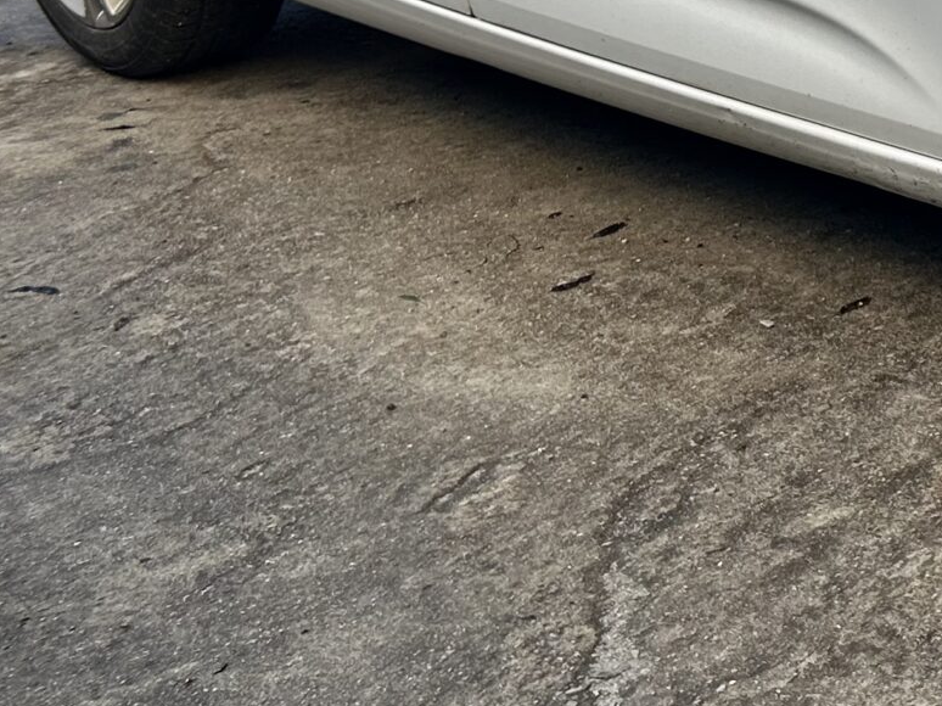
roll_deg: +2.3
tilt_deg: -17.0
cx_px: 1359
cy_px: 11
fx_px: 2340
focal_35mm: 86
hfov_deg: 20.0
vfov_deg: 16.8
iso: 40
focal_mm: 5.7
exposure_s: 1/215
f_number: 1.5
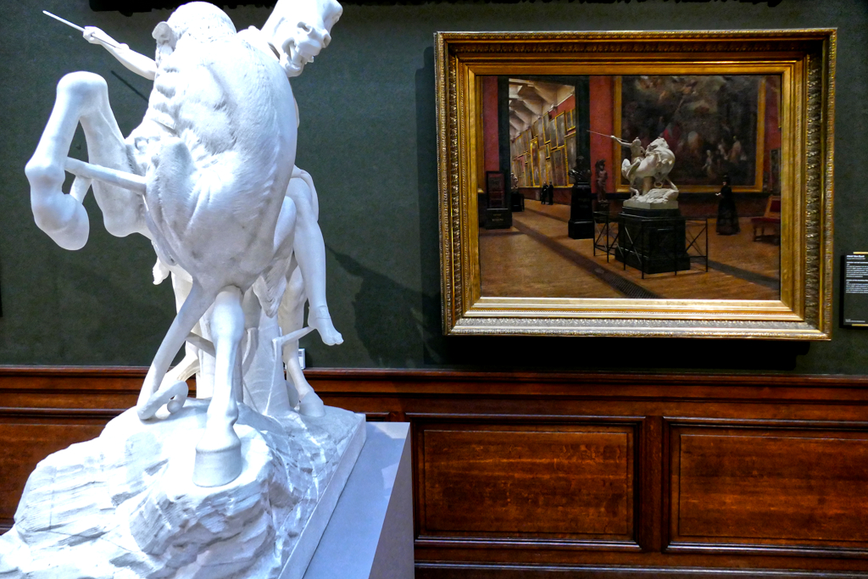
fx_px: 603
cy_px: 290
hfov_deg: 71.5
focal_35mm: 25
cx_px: 434
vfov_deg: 51.3
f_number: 2.8
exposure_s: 1/30
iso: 1600
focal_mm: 9.1
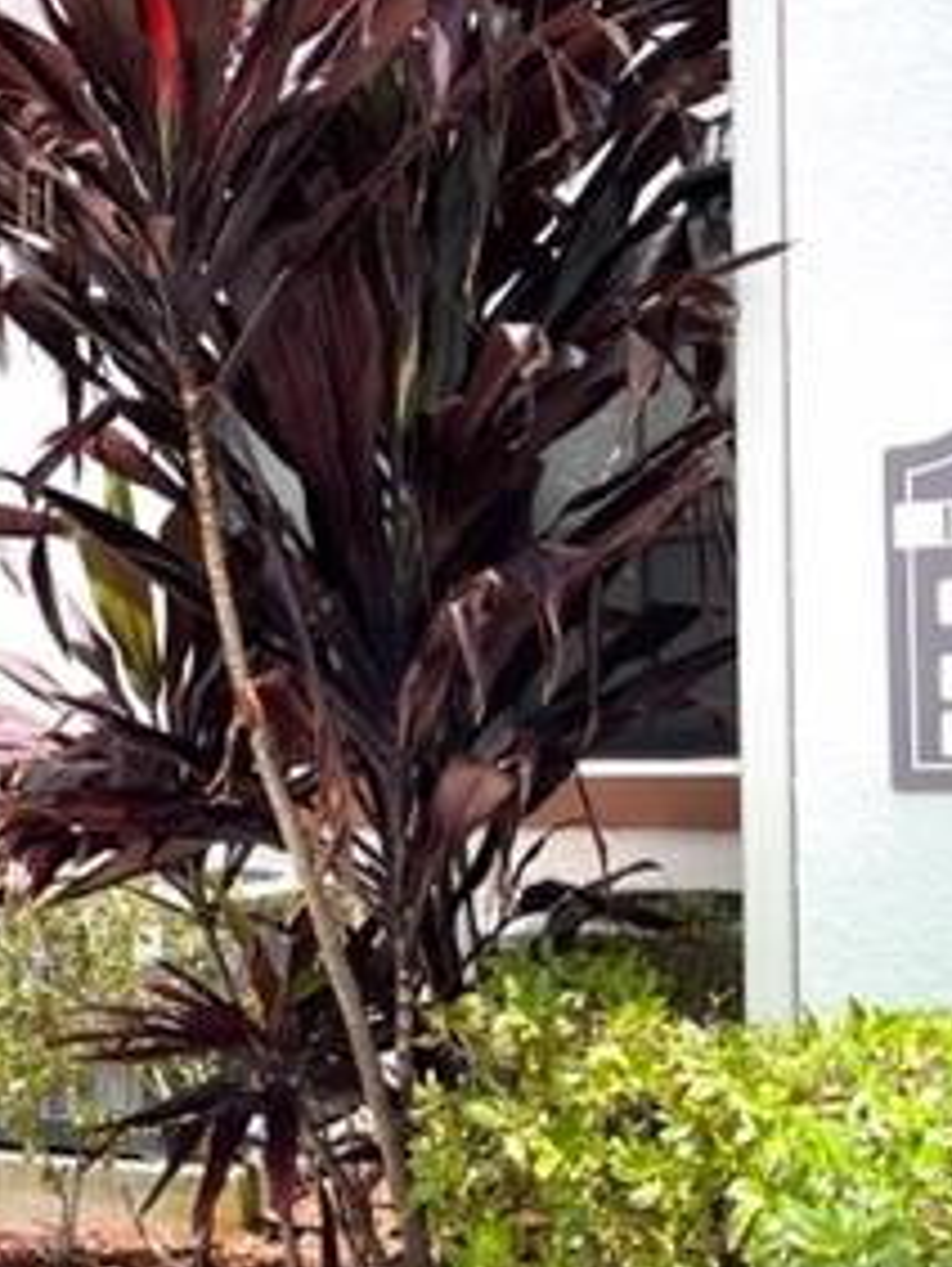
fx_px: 2160
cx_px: 247
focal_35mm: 59
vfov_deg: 32.5
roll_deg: +2.4
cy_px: 777
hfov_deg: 24.6
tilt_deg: -2.2
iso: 32
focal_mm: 5.1
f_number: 1.6
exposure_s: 1/1456
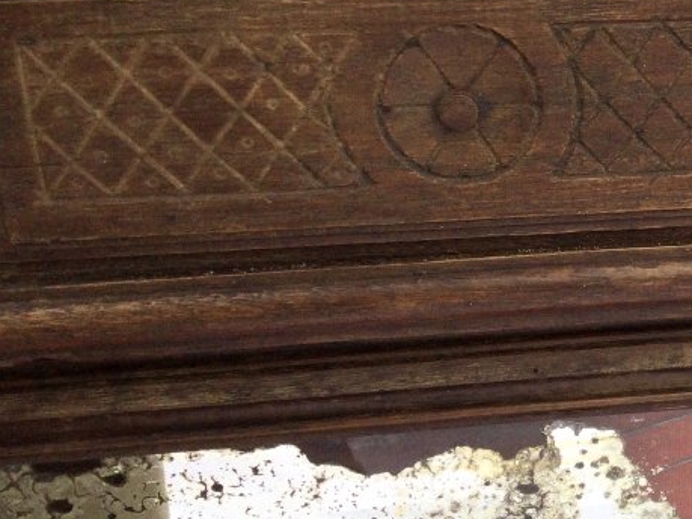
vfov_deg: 18.2
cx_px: 817
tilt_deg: -31.1
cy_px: 226
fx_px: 1619
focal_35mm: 81
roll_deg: -1.5
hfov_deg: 22.4
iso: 25
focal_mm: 3.3
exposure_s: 1/381
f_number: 2.4
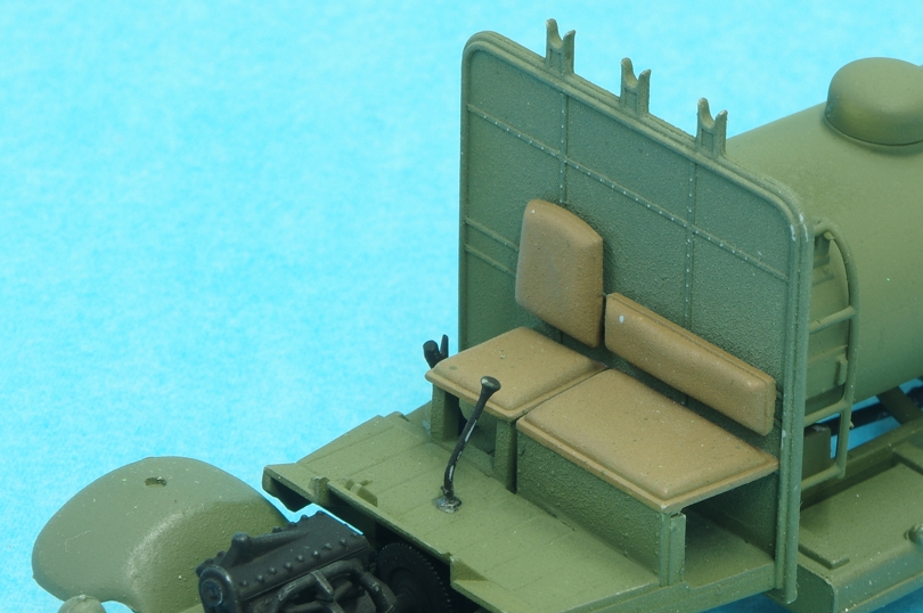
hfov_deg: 8.2
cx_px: 711
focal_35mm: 251
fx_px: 6428
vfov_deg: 5.5
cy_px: 474
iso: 100
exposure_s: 4
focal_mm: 85
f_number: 18
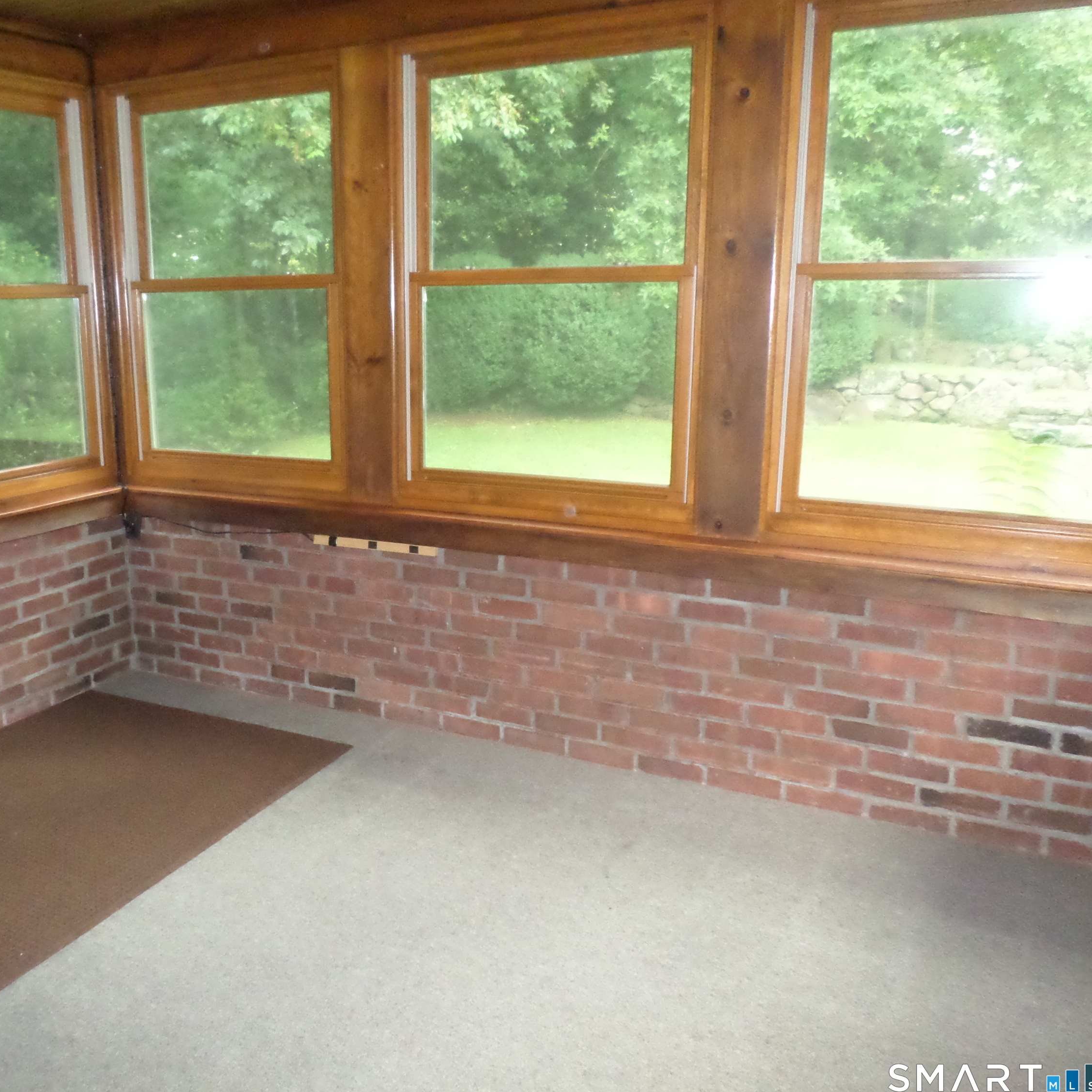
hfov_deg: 53.0
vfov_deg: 54.0
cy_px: 547
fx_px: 1071
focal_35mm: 30
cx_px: 368
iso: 640
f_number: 2.5
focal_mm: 4.5
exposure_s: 1/30
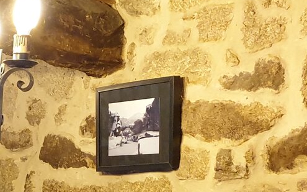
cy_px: 399
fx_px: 953
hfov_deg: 17.0
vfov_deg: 10.4
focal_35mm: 114
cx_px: -109
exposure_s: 1/17
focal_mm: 4.3
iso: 250
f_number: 1.5
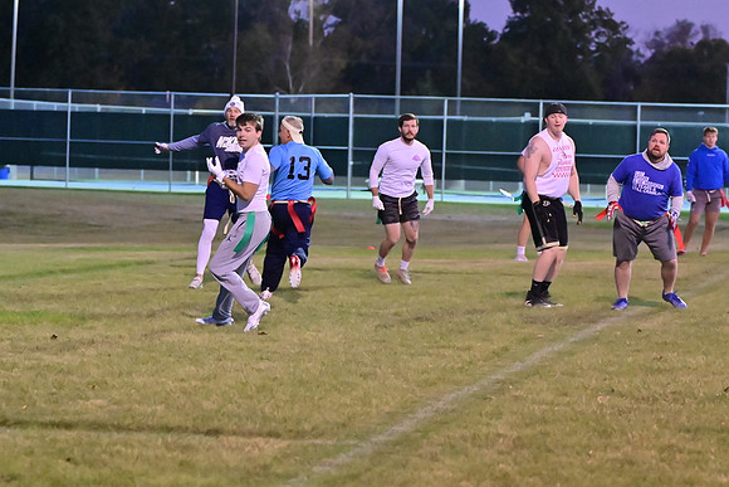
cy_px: 244
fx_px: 3038
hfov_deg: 13.7
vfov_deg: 9.2
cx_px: 364
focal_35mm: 150
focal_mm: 100
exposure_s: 1/400
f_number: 4
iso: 6400
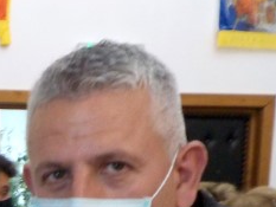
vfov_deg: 13.4
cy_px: 330
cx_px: -140
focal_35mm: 103
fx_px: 822
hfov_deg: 17.2
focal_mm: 4.1
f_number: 3.3
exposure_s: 1/30
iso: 280
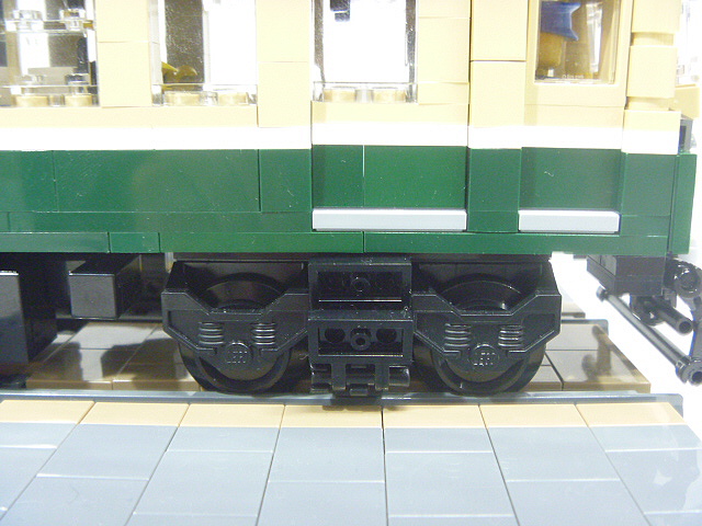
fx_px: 710
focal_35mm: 35
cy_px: 263
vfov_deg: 40.7
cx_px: 351
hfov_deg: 52.6
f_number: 3.5
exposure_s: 1/4
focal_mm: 6.3
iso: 400
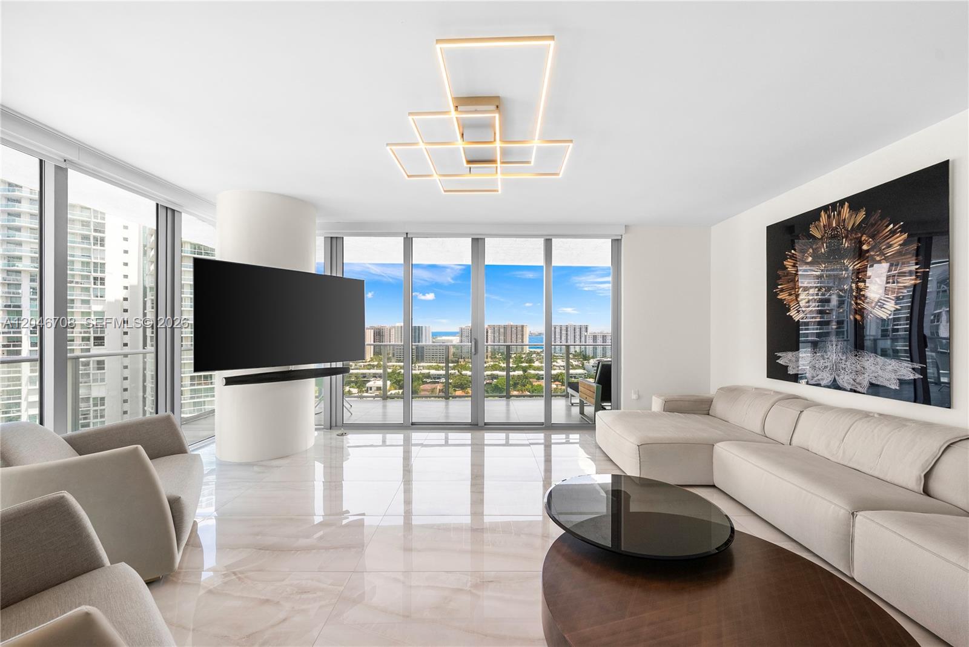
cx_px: 484
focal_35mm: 14
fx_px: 377
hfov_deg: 104.2
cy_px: 324
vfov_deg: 81.3
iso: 400
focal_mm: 14
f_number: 8
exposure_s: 1/100
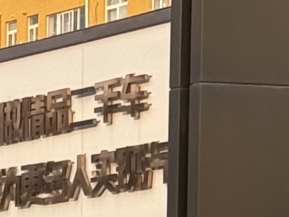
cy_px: 675
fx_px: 2847
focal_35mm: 341
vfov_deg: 4.2
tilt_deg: -5.4
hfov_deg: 5.6
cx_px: -415
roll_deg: +0.6
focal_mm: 6.76
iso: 64
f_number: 1.78
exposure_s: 1/1484
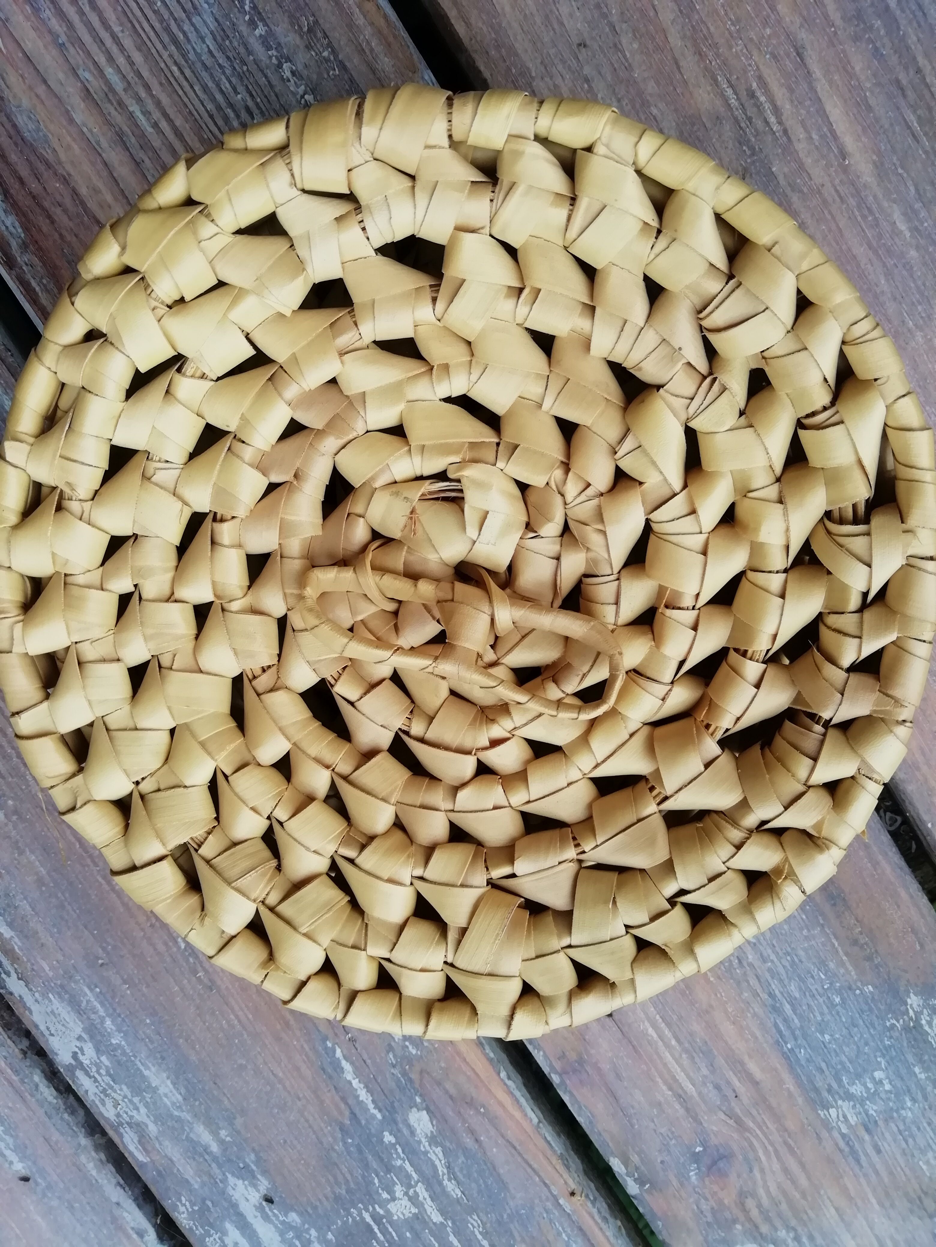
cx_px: 468
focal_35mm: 26
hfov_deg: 53.1
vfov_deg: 67.3
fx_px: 937
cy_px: 624
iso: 50
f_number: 2.2
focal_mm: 3.21
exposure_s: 1/258
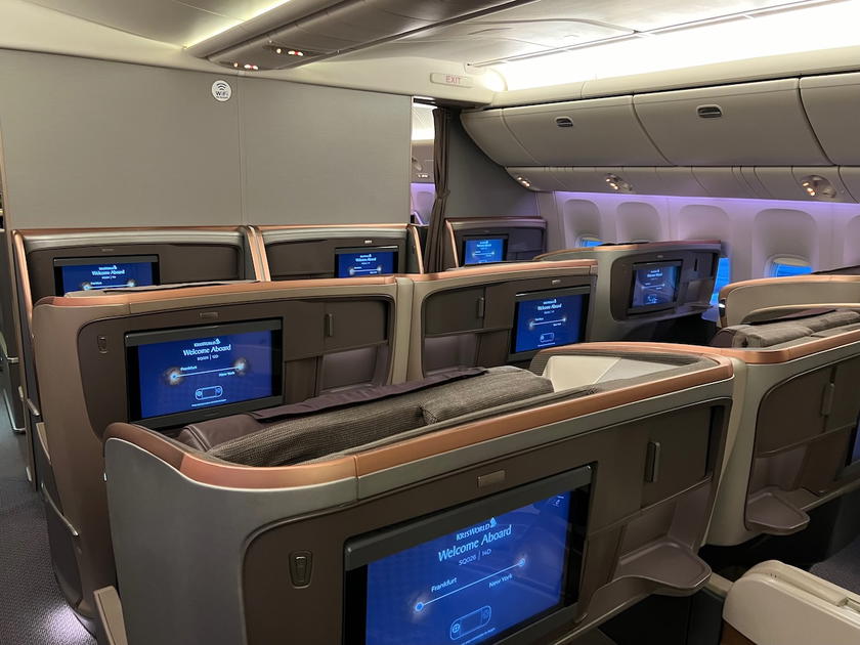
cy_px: 322
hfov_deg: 67.3
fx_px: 646
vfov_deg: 53.1
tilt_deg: -12.8
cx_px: 430
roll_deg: -2.9
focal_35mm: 26
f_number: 1.5
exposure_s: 1/34
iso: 640
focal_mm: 5.7
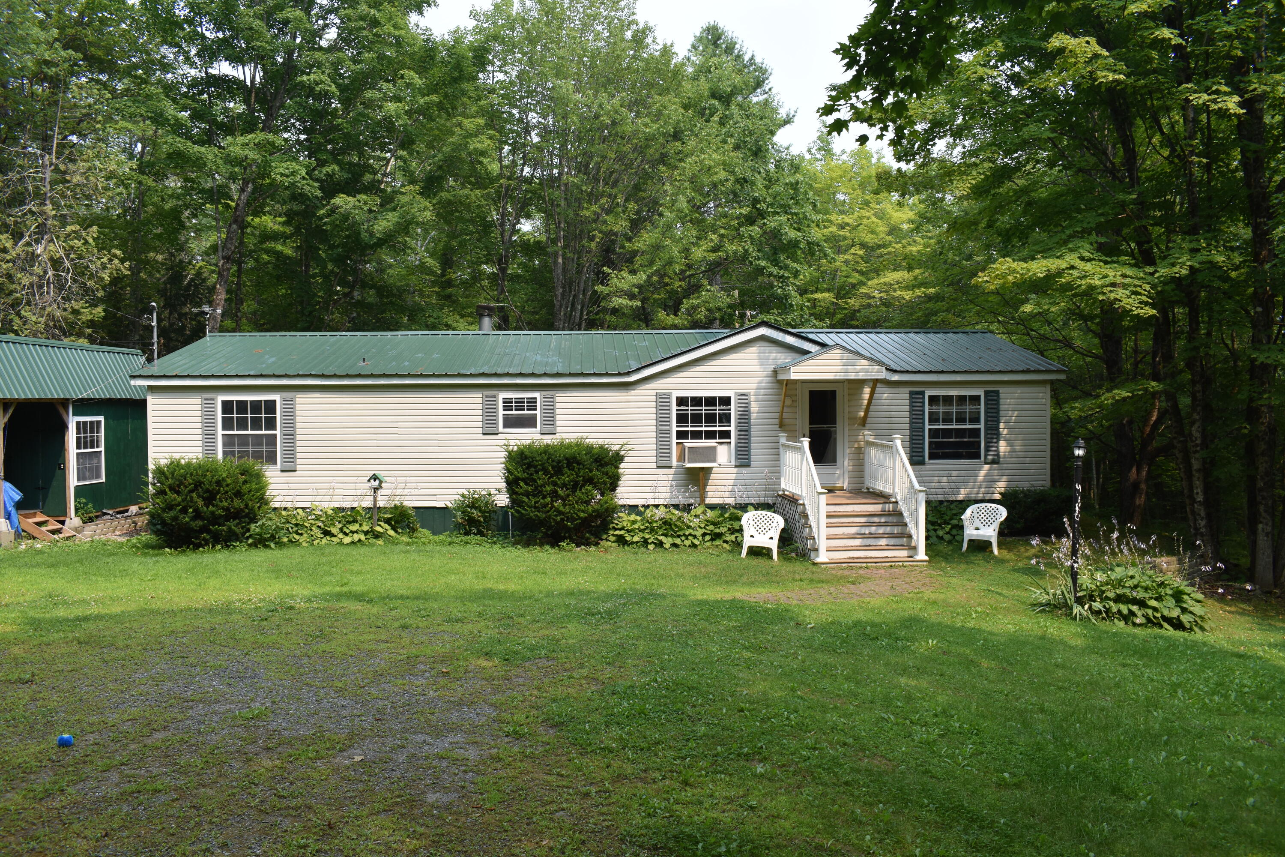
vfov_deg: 47.9
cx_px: 642
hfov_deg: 67.4
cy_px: 428
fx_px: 964
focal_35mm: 27
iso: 180
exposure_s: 1/250
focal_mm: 18
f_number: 8
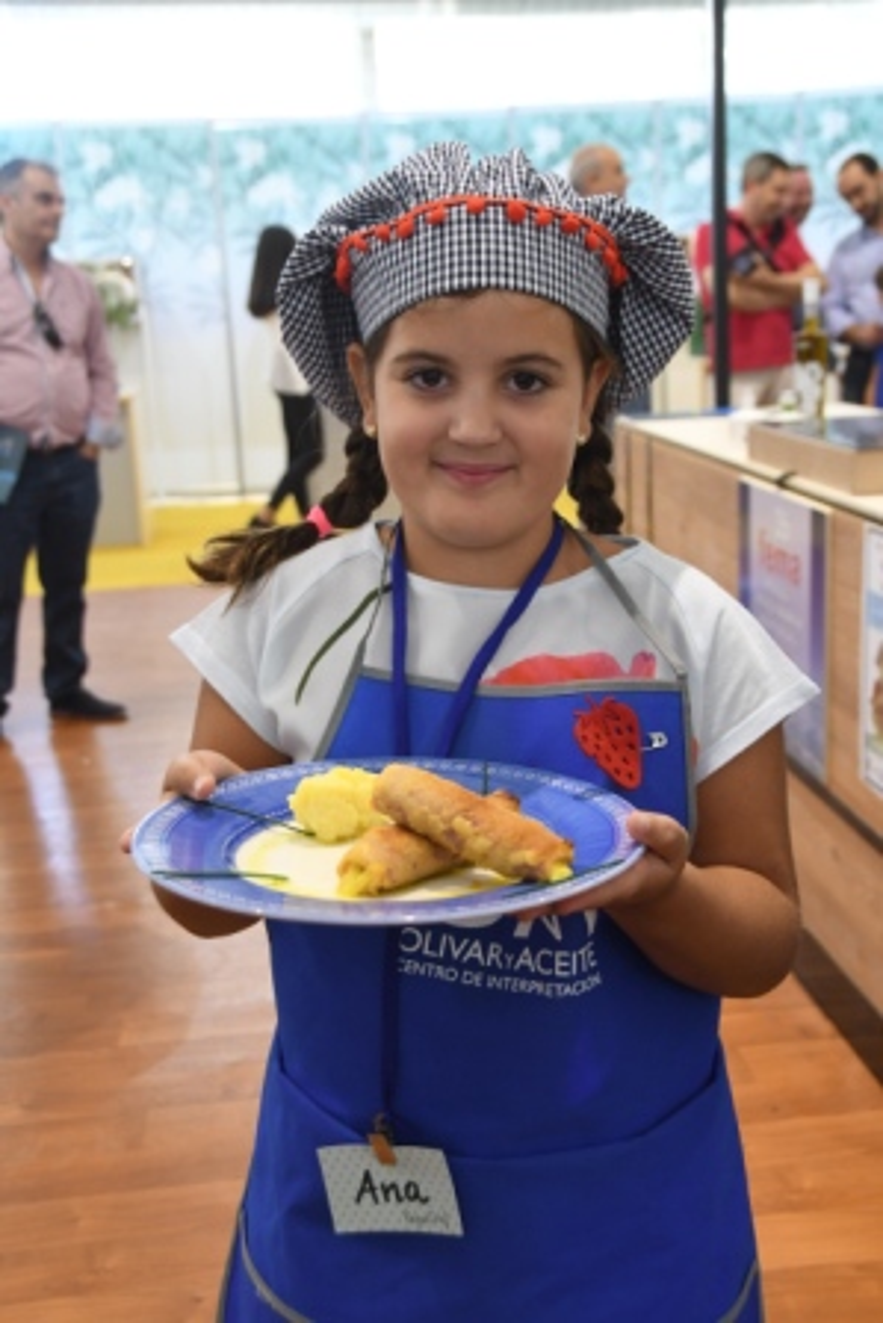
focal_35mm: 46
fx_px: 1709
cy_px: 662
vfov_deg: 42.3
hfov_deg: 29.0
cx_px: 442
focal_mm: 31
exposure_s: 1/50
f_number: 5.6
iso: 1250
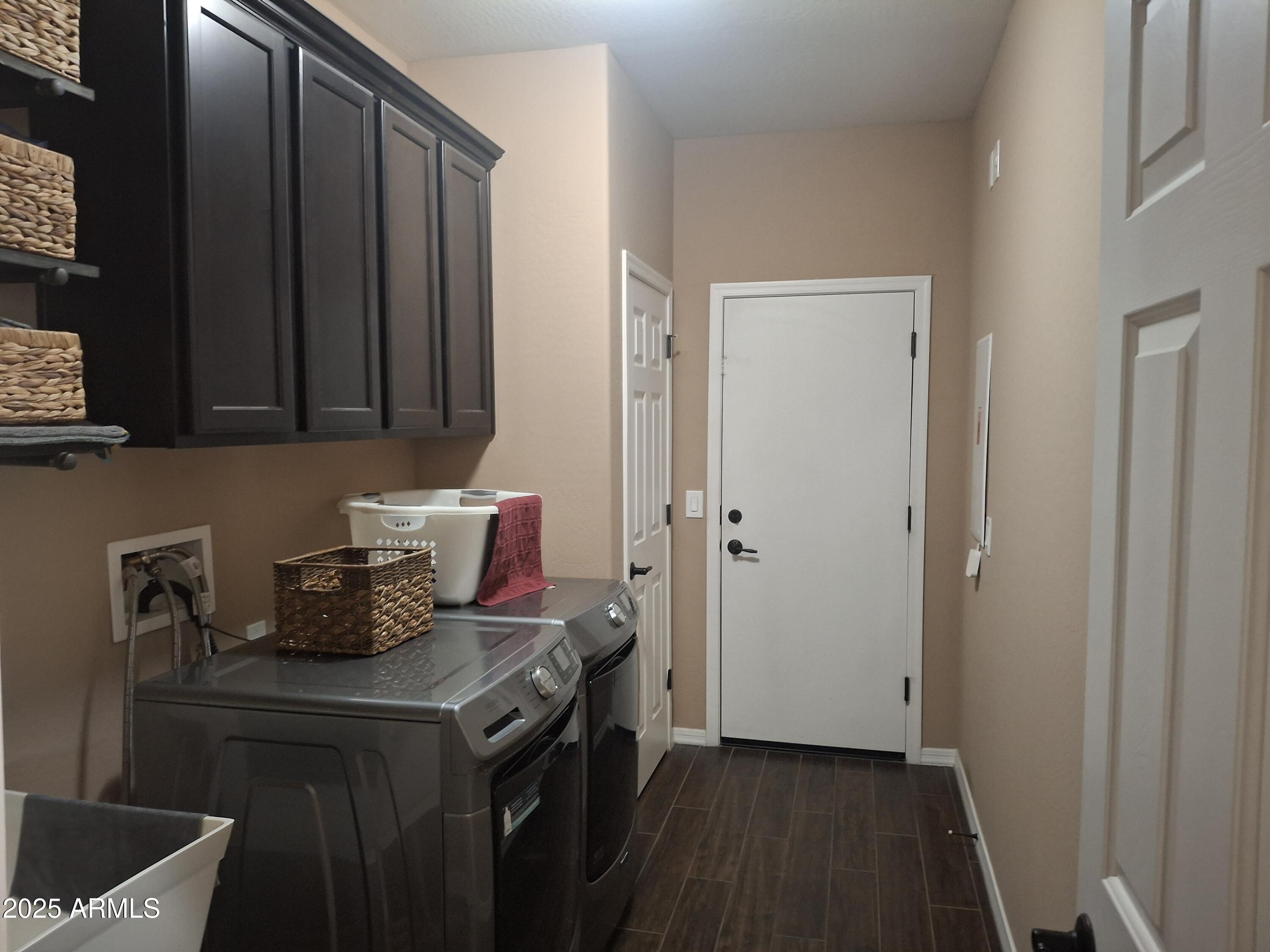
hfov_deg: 69.4
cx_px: 635
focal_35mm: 25
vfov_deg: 54.9
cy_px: 476
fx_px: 917
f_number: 1.8
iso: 250
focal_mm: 4.69
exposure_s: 1/24
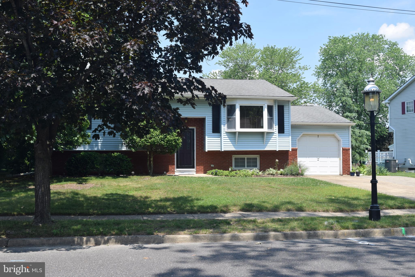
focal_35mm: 40
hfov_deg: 47.9
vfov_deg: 33.0
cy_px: 138
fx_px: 467
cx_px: 208
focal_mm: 27
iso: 200
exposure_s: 1/320
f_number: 9
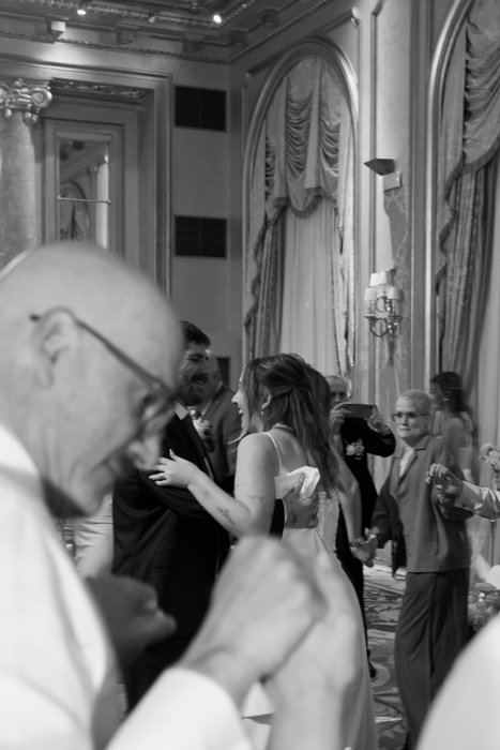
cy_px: 375
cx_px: 250
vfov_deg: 37.5
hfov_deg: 25.5
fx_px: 1104
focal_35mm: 53
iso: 4000
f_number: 4
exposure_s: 1/60
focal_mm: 35
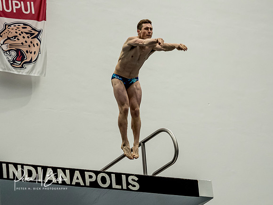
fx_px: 2187
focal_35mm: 277
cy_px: 116
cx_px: 135
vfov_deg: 5.4
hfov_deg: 7.1
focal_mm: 95
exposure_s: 1/1000
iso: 2000
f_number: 2.8
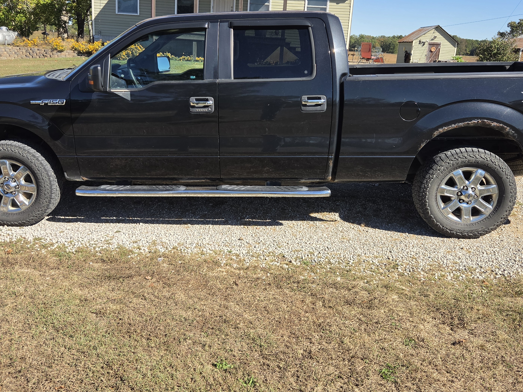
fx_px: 499
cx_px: 252
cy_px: 165
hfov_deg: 55.3
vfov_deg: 42.8
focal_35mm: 33
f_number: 1.8
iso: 80
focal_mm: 5.4
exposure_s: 1/2790
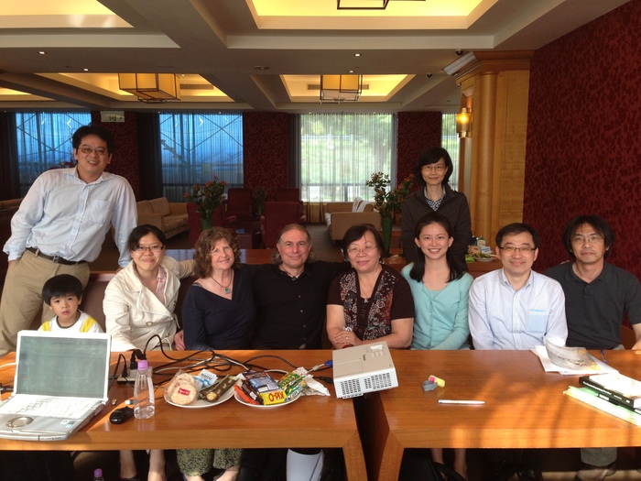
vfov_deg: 42.9
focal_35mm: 33
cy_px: 240
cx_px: 320
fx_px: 611
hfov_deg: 55.4
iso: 80
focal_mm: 4.13
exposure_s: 1/120
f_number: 2.4
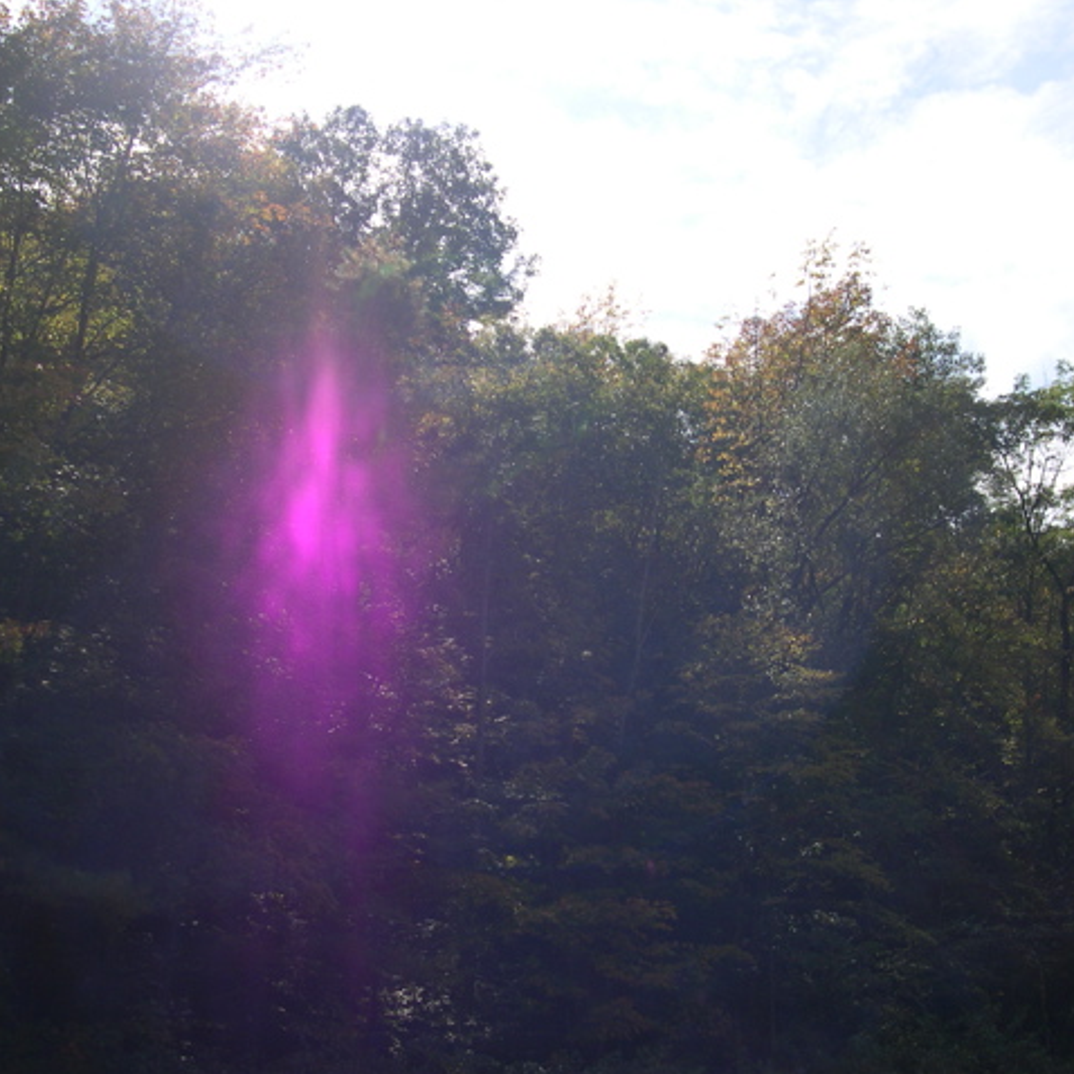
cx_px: 537
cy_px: 537
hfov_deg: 37.6
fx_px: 1580
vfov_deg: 37.6
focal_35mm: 45
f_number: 7.6
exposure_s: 1/178
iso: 100
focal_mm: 8
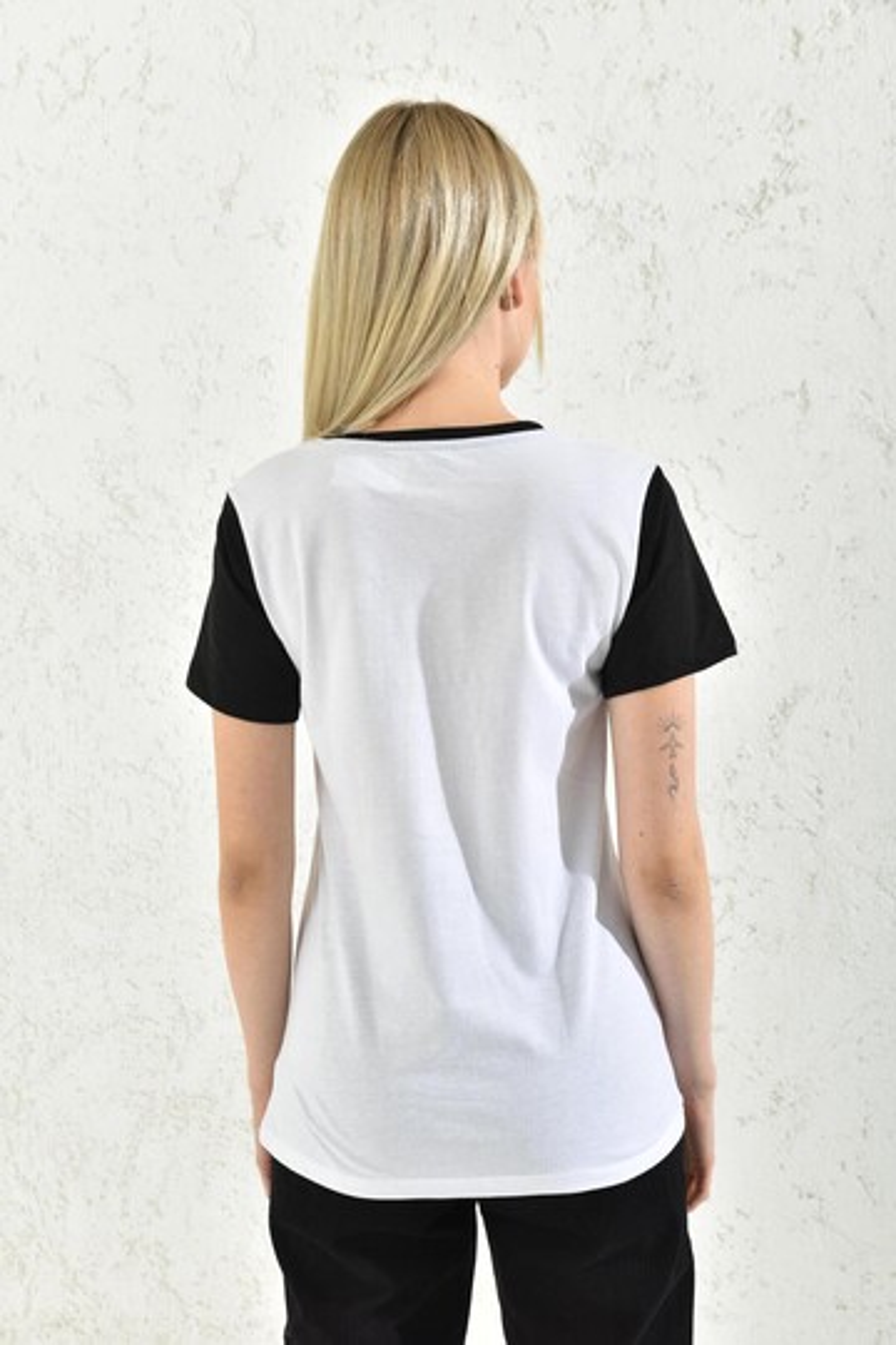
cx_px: 448
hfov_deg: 33.4
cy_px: 672
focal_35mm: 40
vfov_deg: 48.5
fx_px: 1493
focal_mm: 40
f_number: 7.1
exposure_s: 1/160
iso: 100
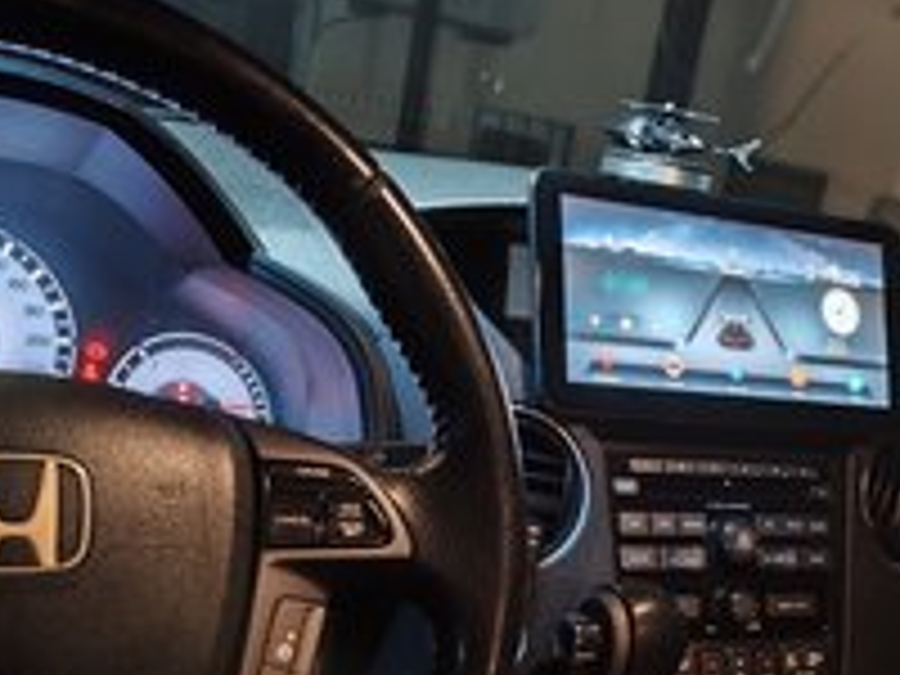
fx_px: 1196
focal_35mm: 46
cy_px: 626
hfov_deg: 41.1
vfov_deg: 30.0
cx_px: 540
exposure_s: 1/10
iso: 5000
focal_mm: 6.19
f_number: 1.65
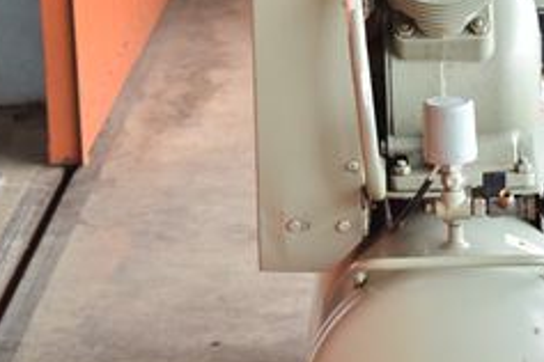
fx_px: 2630
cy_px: 186
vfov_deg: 7.9
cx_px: 429
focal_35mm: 174
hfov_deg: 11.8
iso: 1250
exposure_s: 1/160
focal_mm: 55
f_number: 6.3
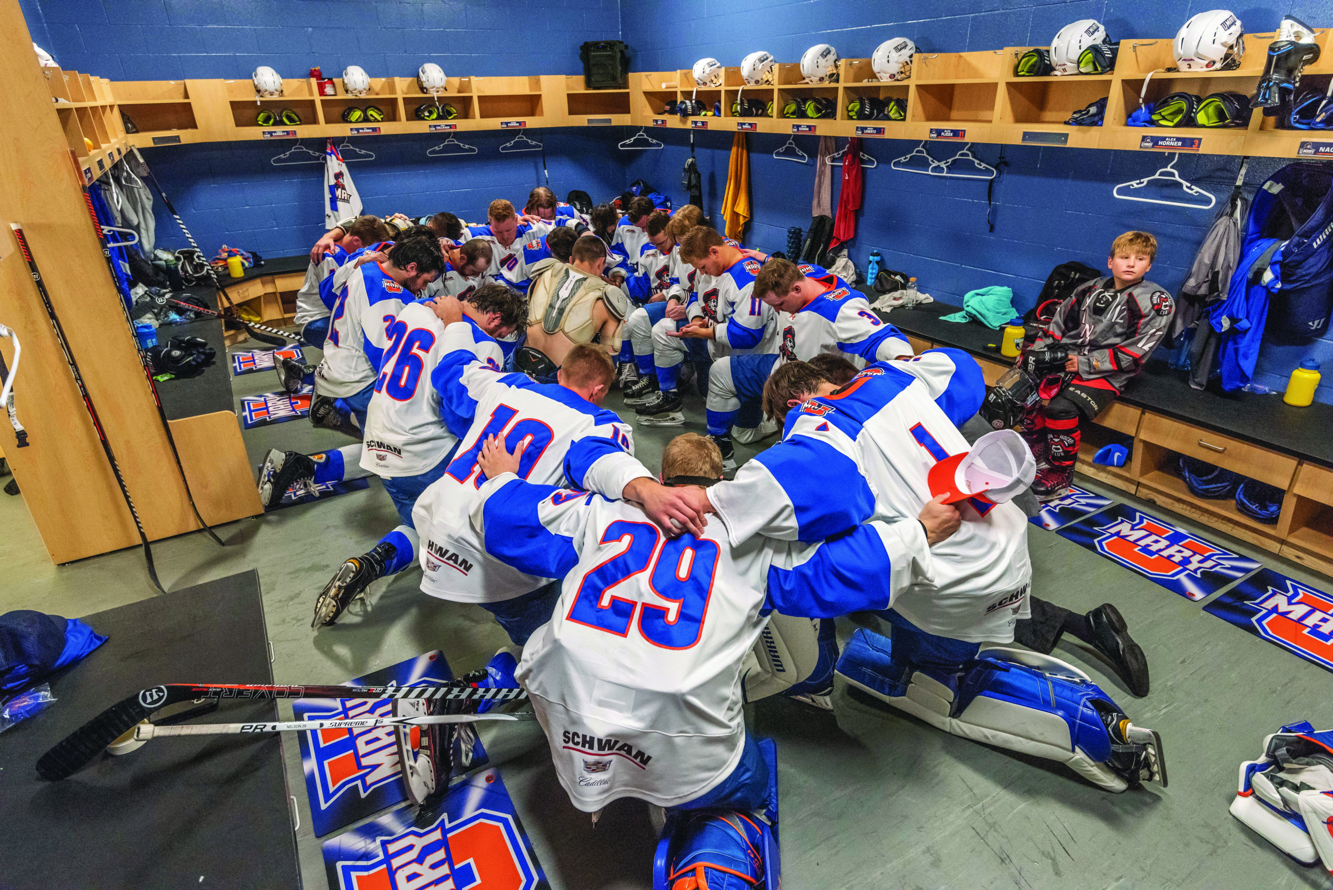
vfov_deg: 62.0
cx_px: 666
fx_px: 741
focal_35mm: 20
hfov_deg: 84.0
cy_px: 445
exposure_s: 1/160
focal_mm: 20
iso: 3200
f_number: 5
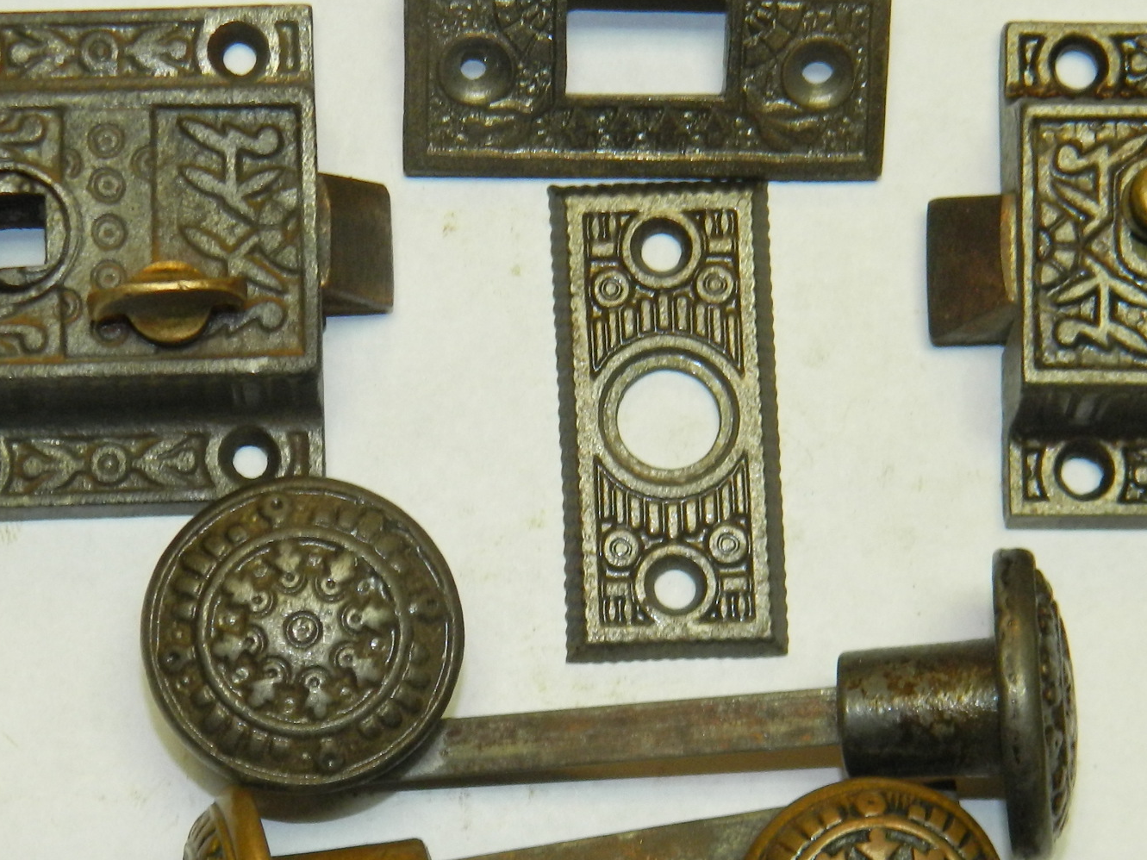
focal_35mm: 111
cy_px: 753
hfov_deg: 17.7
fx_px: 3678
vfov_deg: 13.2
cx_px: 616
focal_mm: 10.2
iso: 160
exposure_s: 1/30
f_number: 3.8
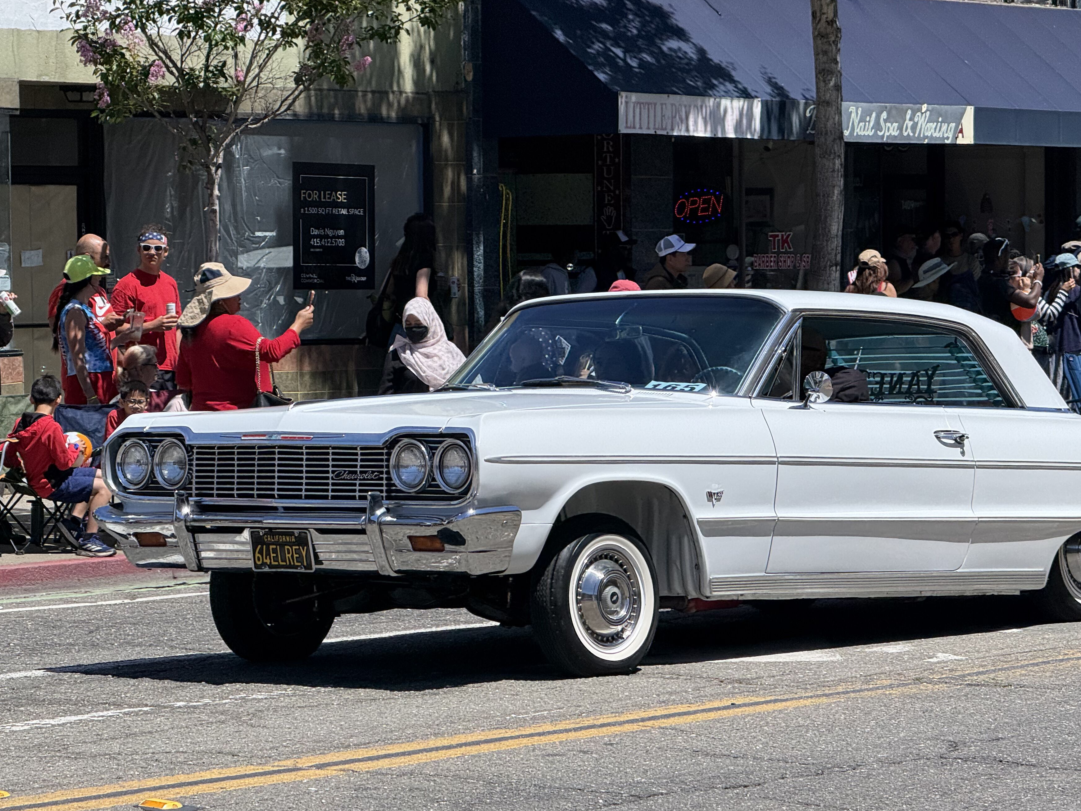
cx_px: 561
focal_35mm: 139
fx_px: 4341
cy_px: 453
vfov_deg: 10.7
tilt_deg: -2.0
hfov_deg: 14.2
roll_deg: +0.6
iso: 64
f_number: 2.8
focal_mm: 15.66
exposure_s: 1/1577
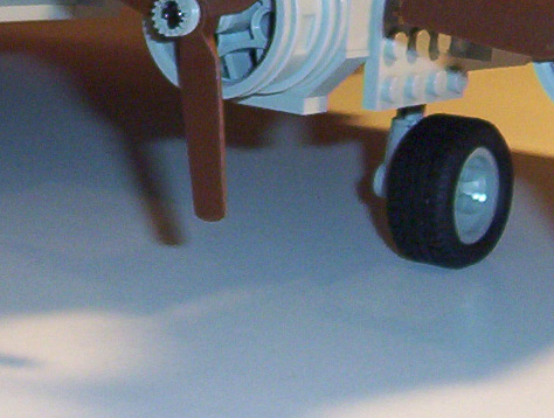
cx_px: 168
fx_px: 1990
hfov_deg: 15.8
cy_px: -91
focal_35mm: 124
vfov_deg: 11.7
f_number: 2.76
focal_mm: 5.54
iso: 140
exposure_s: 1/30
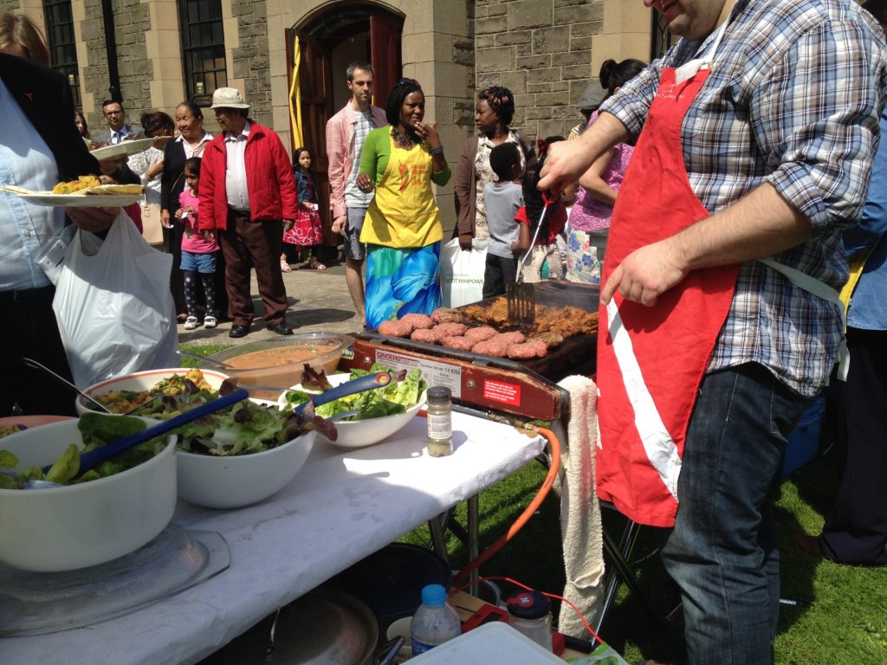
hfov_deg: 52.6
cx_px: 444
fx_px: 897
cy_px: 332
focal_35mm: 35
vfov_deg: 40.7
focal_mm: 4.28
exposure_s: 1/1672
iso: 50
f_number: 2.4
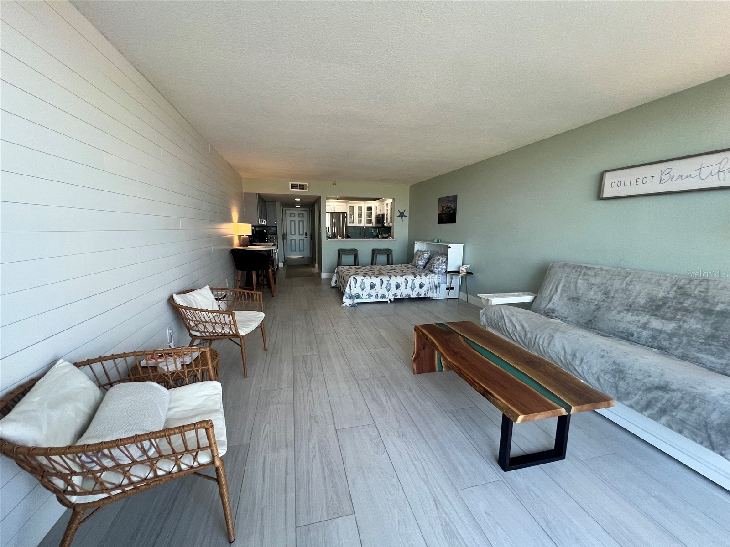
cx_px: 365
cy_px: 274
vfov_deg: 89.9
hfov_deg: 106.2
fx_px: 274
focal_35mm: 13
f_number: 1.8
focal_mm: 1.57
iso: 100
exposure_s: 1/120
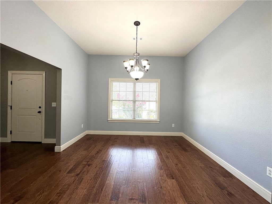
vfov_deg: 85.7
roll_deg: -1.7
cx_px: 136
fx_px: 110
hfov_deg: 102.1
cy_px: 102
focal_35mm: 14
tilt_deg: -1.2
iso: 100
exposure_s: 1/120
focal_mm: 2.22
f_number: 2.2
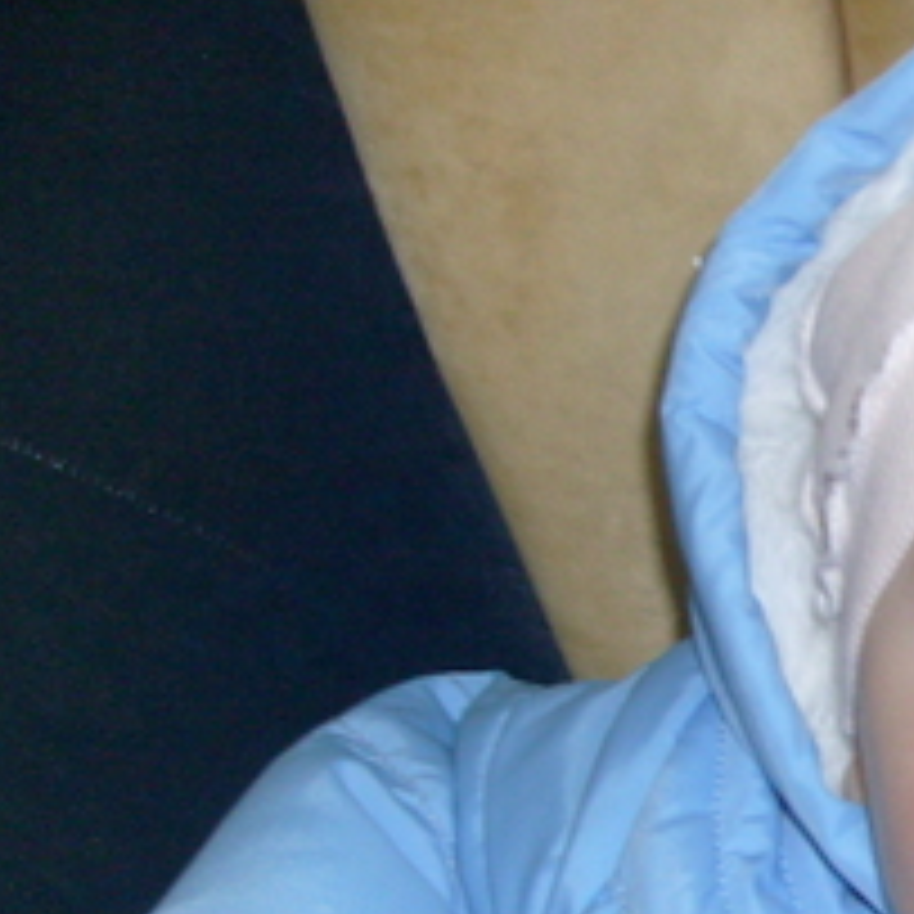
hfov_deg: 19.1
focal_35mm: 84
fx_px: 2509
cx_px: 1198
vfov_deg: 20.4
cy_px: 714
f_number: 2.8
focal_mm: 5.8
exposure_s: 1/45
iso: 100
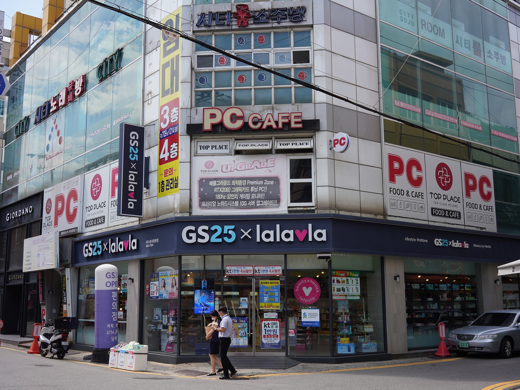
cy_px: 195
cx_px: 253
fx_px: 571
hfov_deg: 49.0
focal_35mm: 38
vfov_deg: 37.7
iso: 100
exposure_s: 1/125
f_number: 9
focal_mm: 35
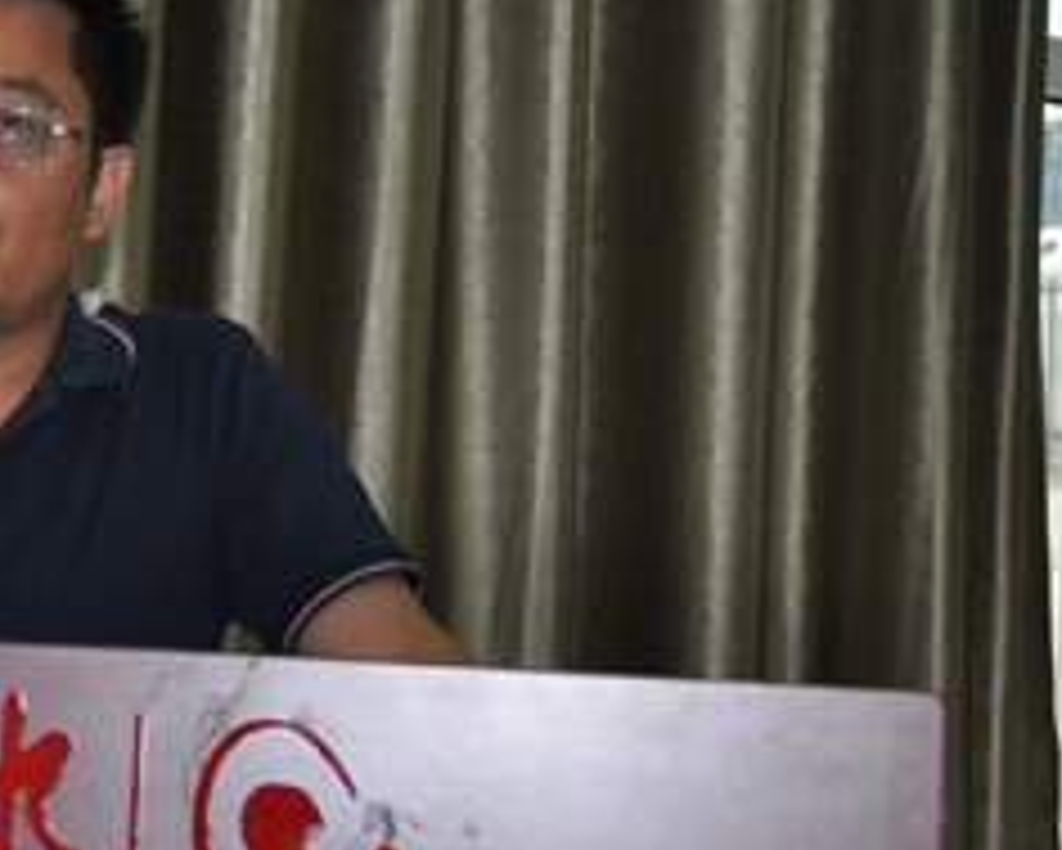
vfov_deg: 11.5
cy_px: 346
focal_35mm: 134
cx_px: -32
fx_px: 4213
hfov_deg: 14.1
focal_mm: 45
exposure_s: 1/60
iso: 800
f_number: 4.8
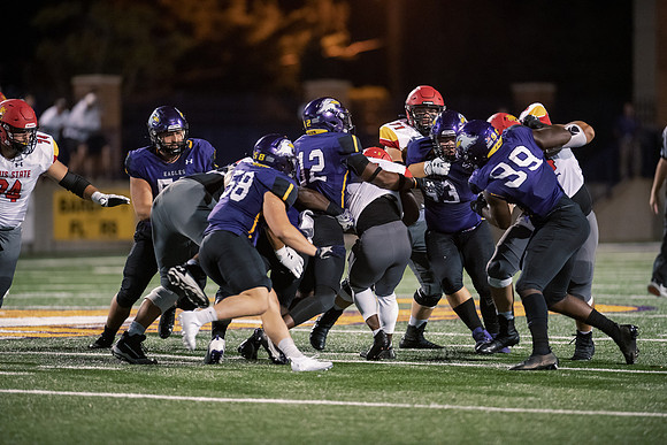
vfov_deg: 4.6
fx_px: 5559
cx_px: 334
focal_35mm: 300
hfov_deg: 6.9
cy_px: 222
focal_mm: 300
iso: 6400
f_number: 2.8
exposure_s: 1/640
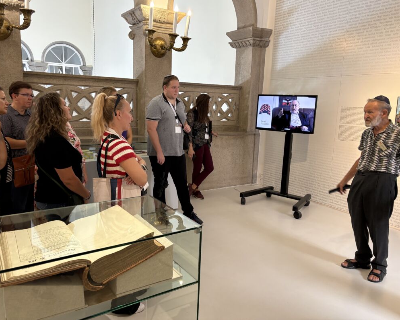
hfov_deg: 62.2
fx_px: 332
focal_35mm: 28
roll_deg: -2.2
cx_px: 196
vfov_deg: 51.6
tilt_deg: -9.0
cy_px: 155
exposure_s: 1/50
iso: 200
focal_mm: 5.96
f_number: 1.6
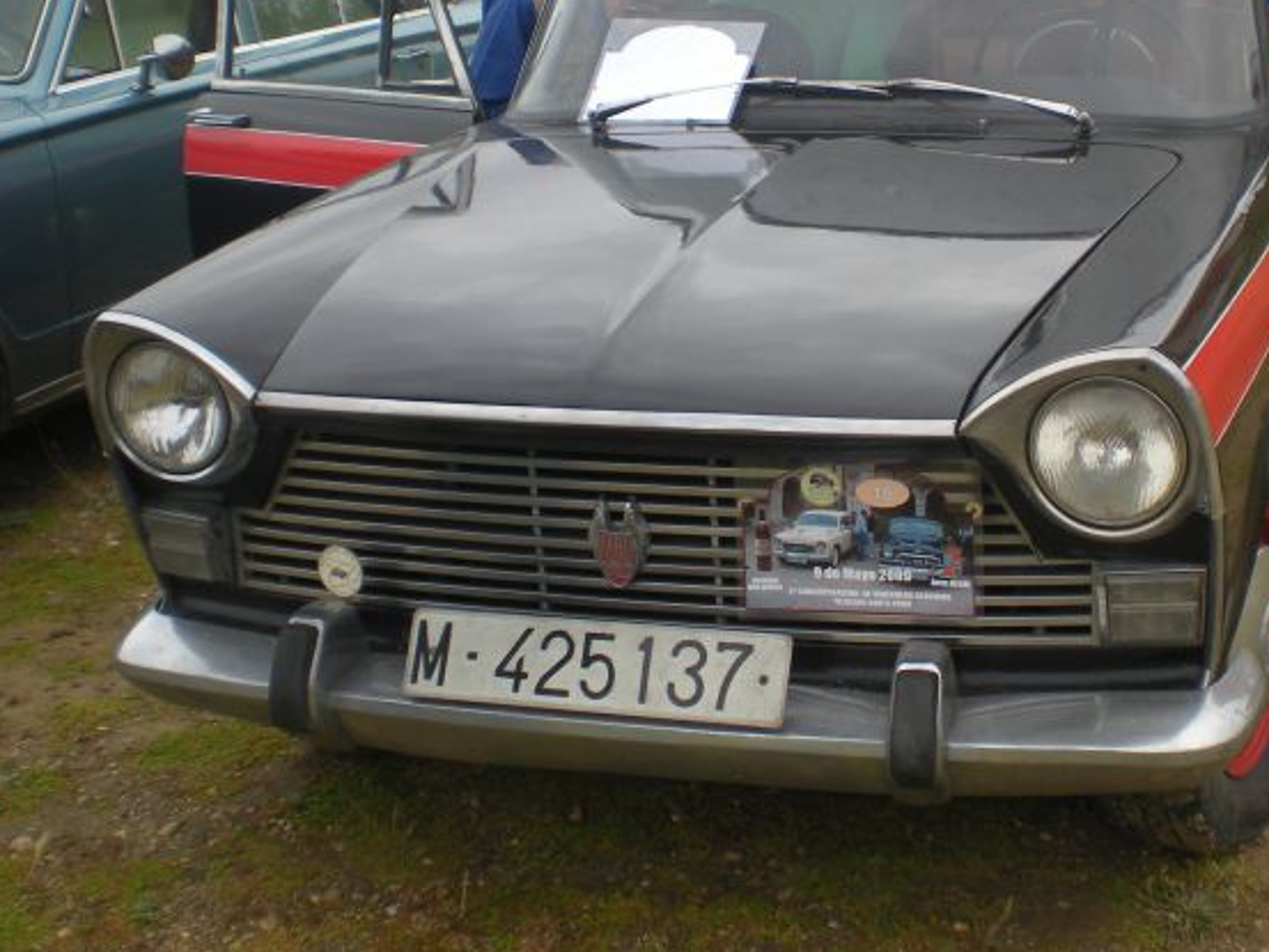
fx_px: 2017
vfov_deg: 26.4
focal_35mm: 55
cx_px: 893
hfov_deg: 34.4
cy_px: 291
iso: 64
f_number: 4.6
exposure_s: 1/193
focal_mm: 6.3
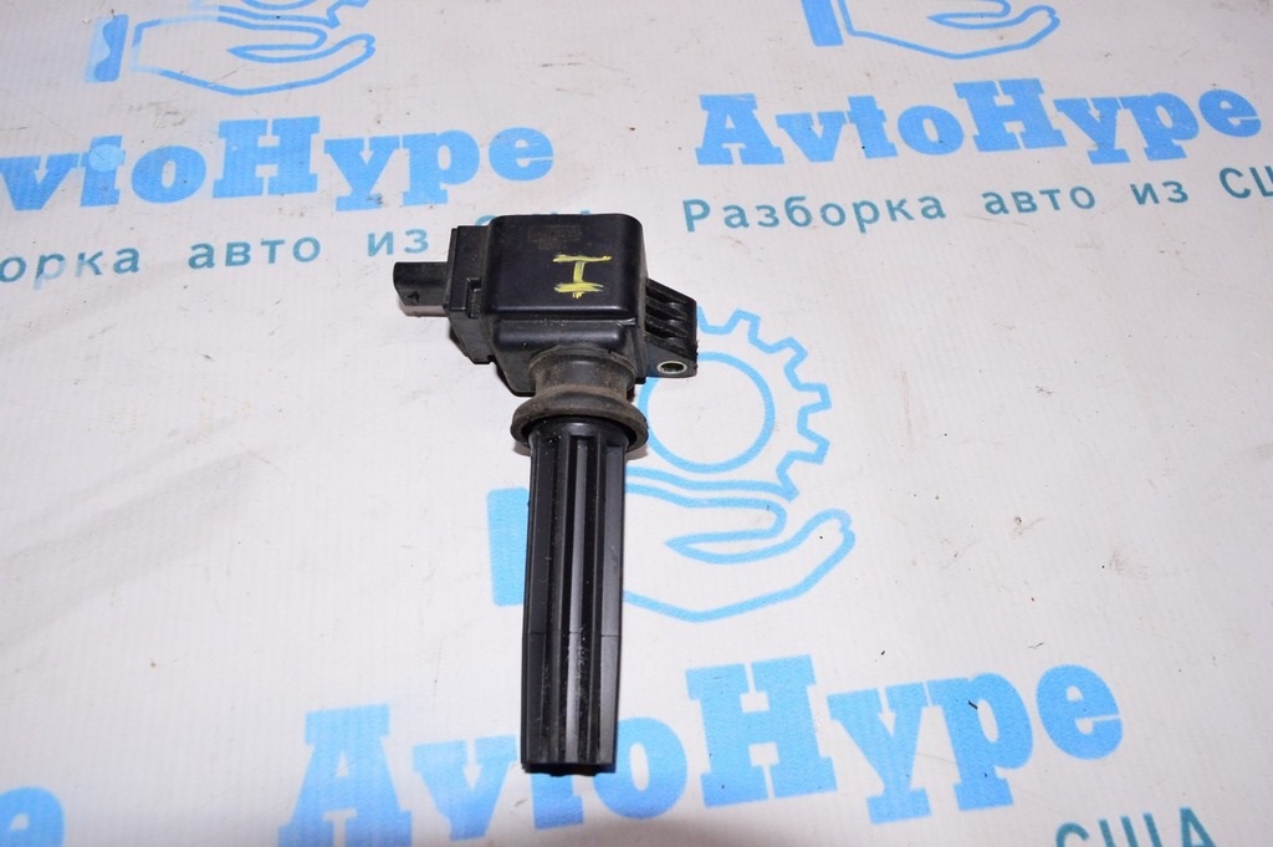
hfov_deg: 67.4
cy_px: 424
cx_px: 636
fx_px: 954
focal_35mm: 27
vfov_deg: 47.9
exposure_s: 1/200
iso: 1600
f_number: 8
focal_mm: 18
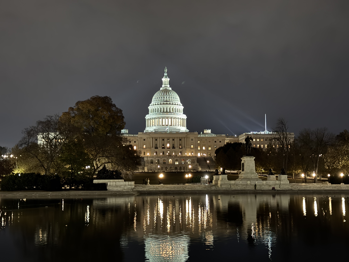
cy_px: 131
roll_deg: -0.1
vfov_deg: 30.3
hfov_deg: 39.7
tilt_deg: +6.0
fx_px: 484
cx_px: 174
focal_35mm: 48
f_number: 1.78
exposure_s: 1/5
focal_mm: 6.76
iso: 400
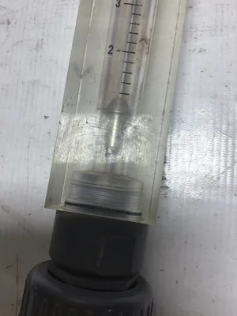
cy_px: 158
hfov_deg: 45.4
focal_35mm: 31
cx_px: 118
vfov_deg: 58.4
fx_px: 283
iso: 25
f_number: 2.4
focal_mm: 3.3
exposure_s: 1/160
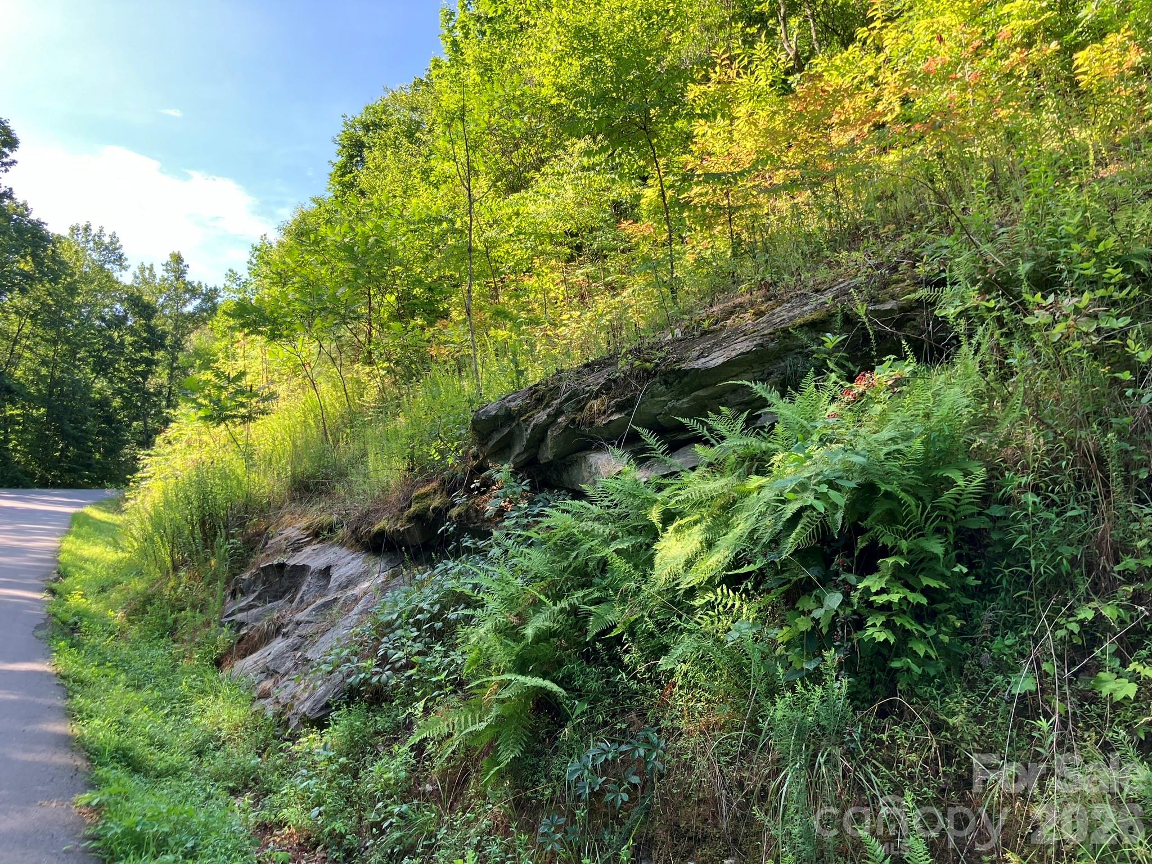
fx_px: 932
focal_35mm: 28
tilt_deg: +8.0
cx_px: 576
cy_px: 432
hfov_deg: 63.4
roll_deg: -1.2
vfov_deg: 49.7
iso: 25
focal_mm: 3.99
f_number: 1.8
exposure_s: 1/171
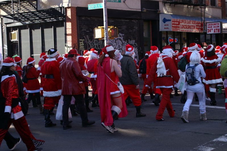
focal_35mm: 68
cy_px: 76
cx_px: 114
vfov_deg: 20.1
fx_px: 425
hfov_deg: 29.9
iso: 100
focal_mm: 45
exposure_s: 1/125
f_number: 6.7
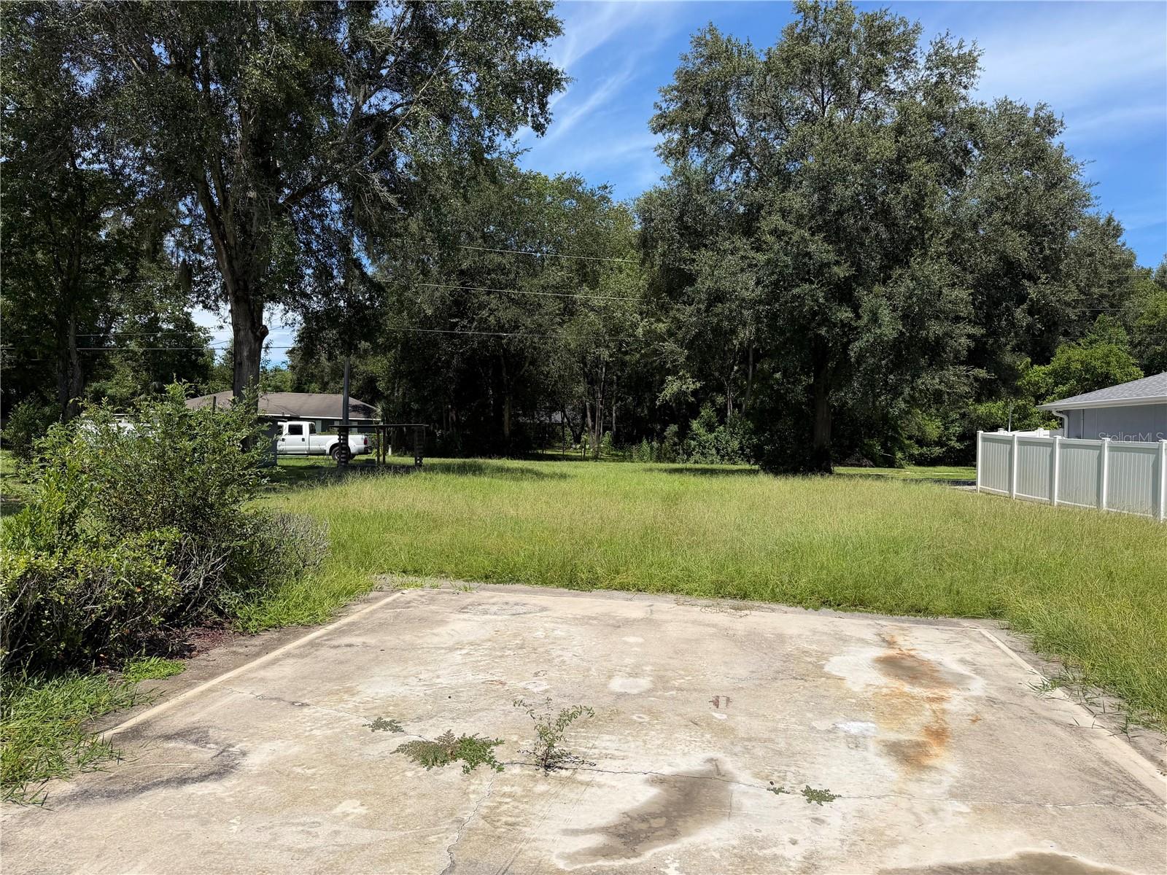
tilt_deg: +2.6
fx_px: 809
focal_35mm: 24
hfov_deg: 71.6
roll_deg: -1.4
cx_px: 584
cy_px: 438
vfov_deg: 56.8
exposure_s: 1/4975
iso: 80
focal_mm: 6.76
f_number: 1.78
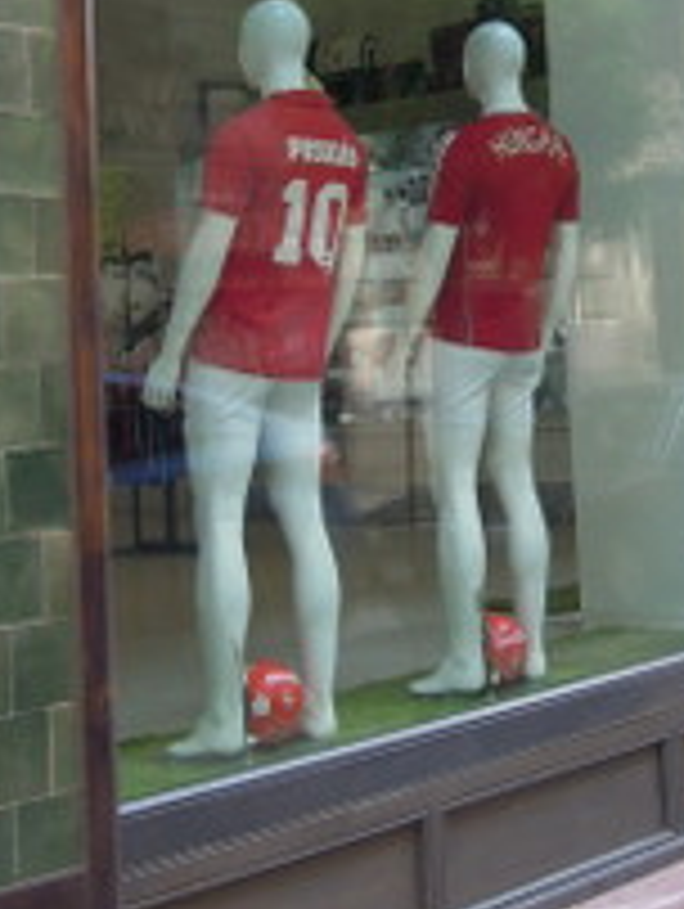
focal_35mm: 83
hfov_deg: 17.5
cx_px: 626
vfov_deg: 22.8
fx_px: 2182
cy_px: 63
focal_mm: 6.3
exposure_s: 1/125
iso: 160
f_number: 3.2
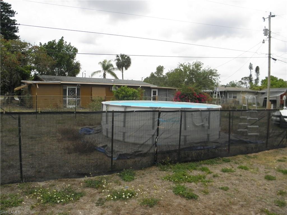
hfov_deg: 63.4
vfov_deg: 49.7
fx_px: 232
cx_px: 144
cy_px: 108
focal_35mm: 28
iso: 125
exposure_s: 1/250
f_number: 7
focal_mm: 5
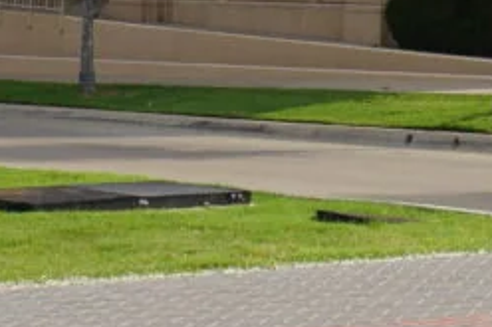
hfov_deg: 8.5
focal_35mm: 242
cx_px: 498
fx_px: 3308
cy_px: -306
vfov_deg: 5.6
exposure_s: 1/100
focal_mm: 25
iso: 100
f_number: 10
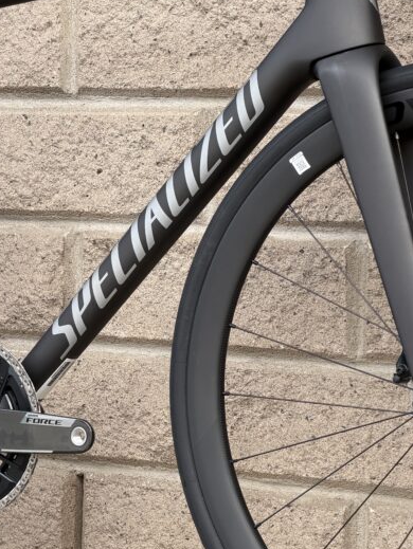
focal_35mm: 154
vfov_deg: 12.8
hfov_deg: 9.6
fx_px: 2447
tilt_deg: -2.2
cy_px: 222
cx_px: 123
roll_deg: -0.7
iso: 50
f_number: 2.8
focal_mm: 16.89
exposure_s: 1/374
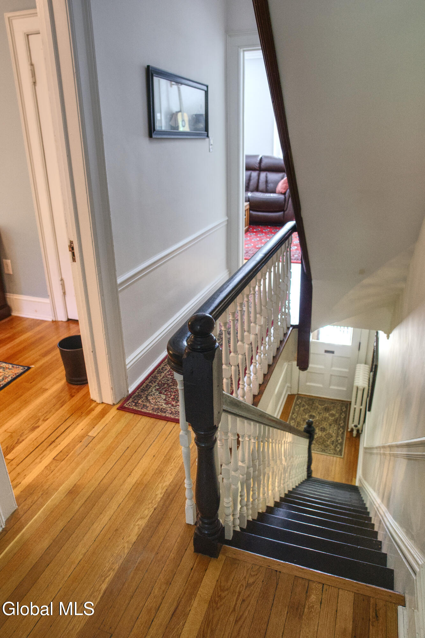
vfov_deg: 73.7
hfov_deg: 53.1
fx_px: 425
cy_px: 319
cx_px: 212
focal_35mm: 24
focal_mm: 16
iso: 1000
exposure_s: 1/60
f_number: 2.8
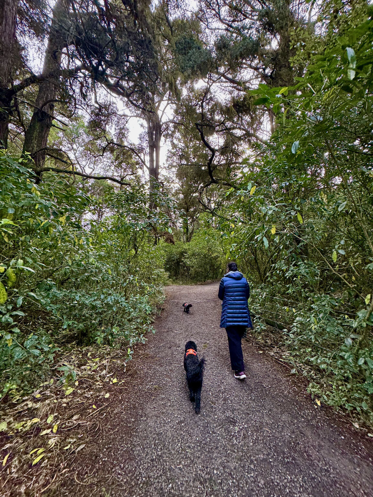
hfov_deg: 85.7
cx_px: 186
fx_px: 201
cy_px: 248
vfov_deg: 102.1
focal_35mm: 14
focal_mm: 2.22
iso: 100
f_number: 2.2
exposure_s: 1/99
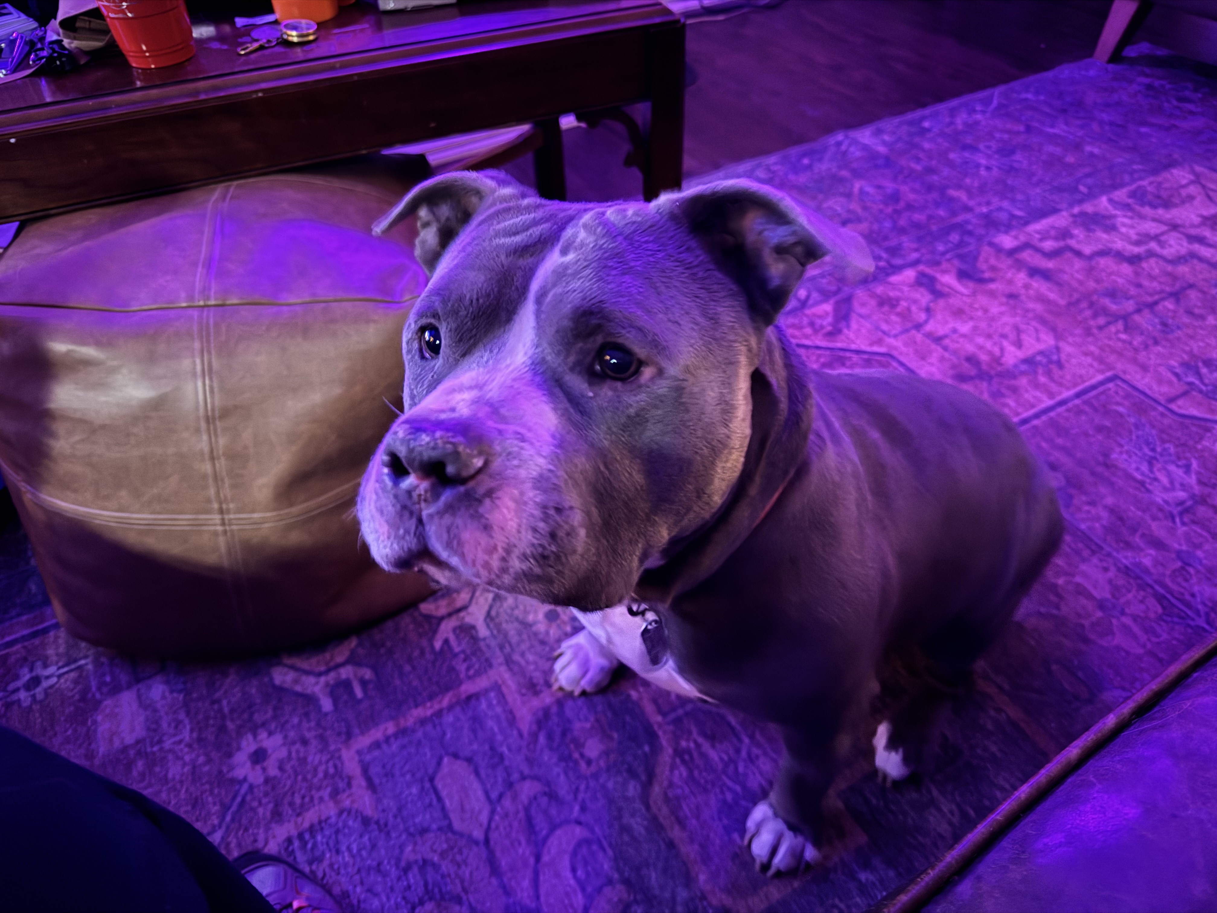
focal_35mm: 24
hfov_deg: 71.6
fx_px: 844
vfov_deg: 56.8
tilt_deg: -45.8
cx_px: 608
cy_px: 456
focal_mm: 6.76
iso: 1600
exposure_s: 1/9
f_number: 1.78
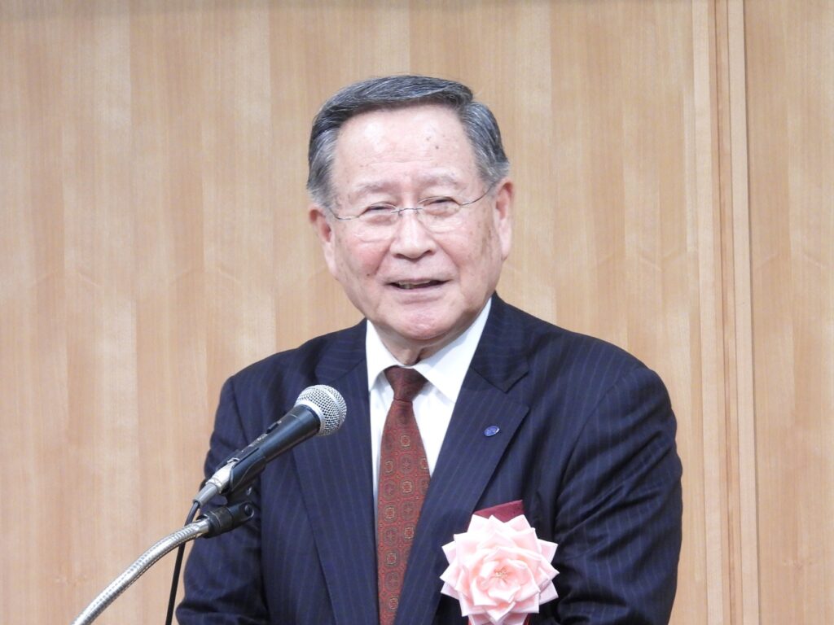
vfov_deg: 3.3
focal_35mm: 450
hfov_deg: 4.4
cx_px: 417
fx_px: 10842
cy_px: 312
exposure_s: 1/40
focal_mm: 80.3
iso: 720
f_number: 5
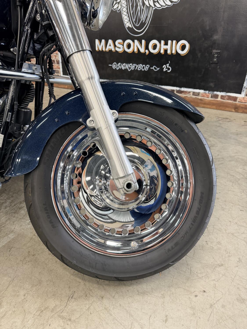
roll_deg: +0.2
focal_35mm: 24
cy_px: 164
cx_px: 124
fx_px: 228
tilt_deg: -29.9
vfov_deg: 71.6
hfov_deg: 56.8
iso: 160
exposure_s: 1/60
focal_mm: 6.76
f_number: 1.78
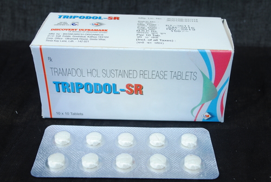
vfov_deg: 26.6
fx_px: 384
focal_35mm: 51
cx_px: 136
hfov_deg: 38.8
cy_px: 91
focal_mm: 34
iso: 200
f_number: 9
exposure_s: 1/125
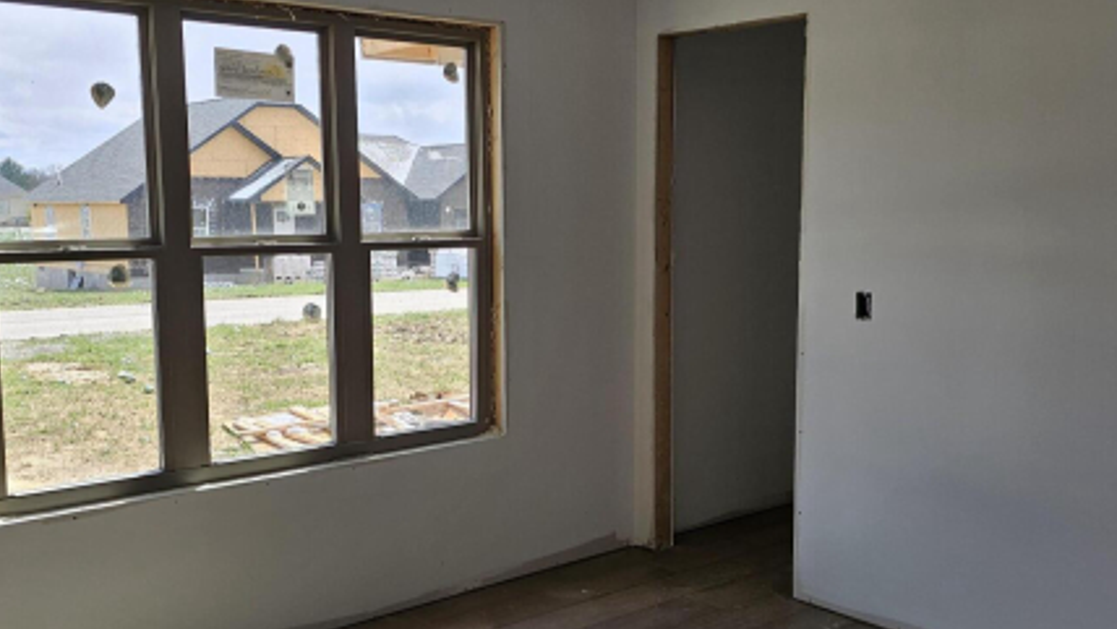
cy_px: 364
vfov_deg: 30.4
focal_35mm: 39
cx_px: 548
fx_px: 1155
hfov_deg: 51.6
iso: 32
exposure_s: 1/359
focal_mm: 6.3
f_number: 1.7
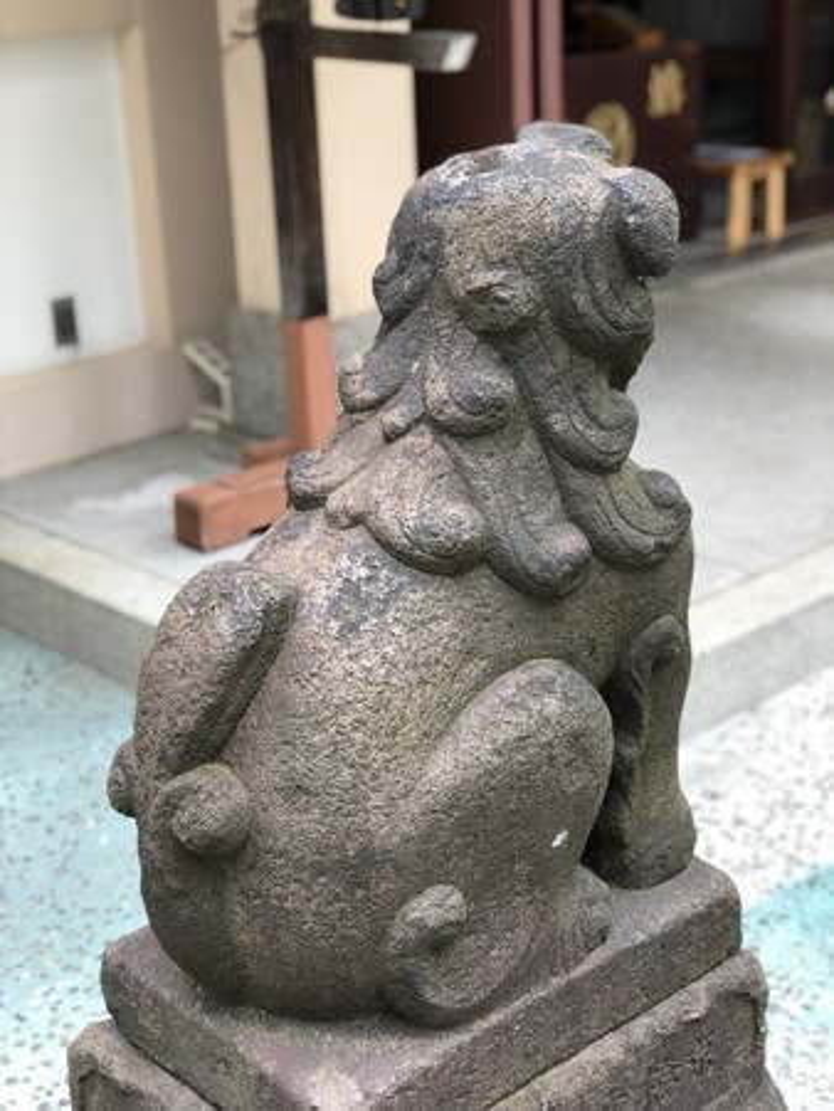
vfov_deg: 33.8
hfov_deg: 25.7
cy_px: 556
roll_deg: +2.3
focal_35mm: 57
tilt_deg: -21.0
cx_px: 417
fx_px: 1829
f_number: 2.8
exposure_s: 1/60
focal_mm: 6.6
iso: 20
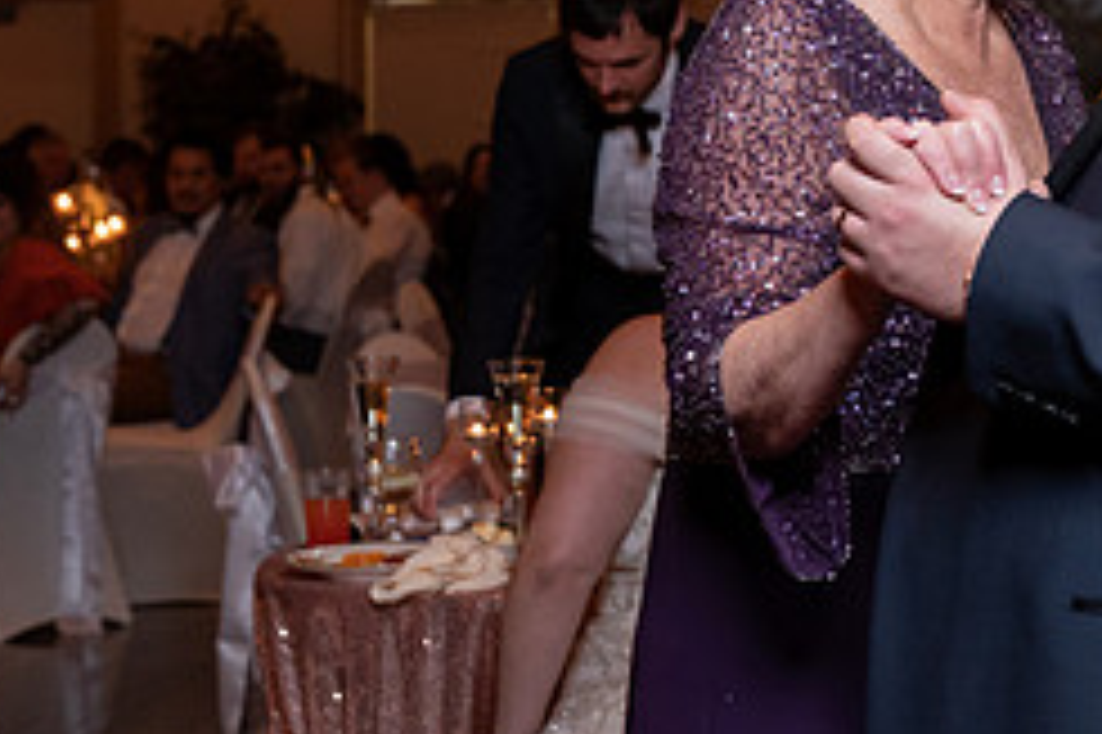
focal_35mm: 117
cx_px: 980
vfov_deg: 11.7
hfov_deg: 17.3
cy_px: 162
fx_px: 3579
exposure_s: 1/100
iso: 2000
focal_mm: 43
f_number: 4
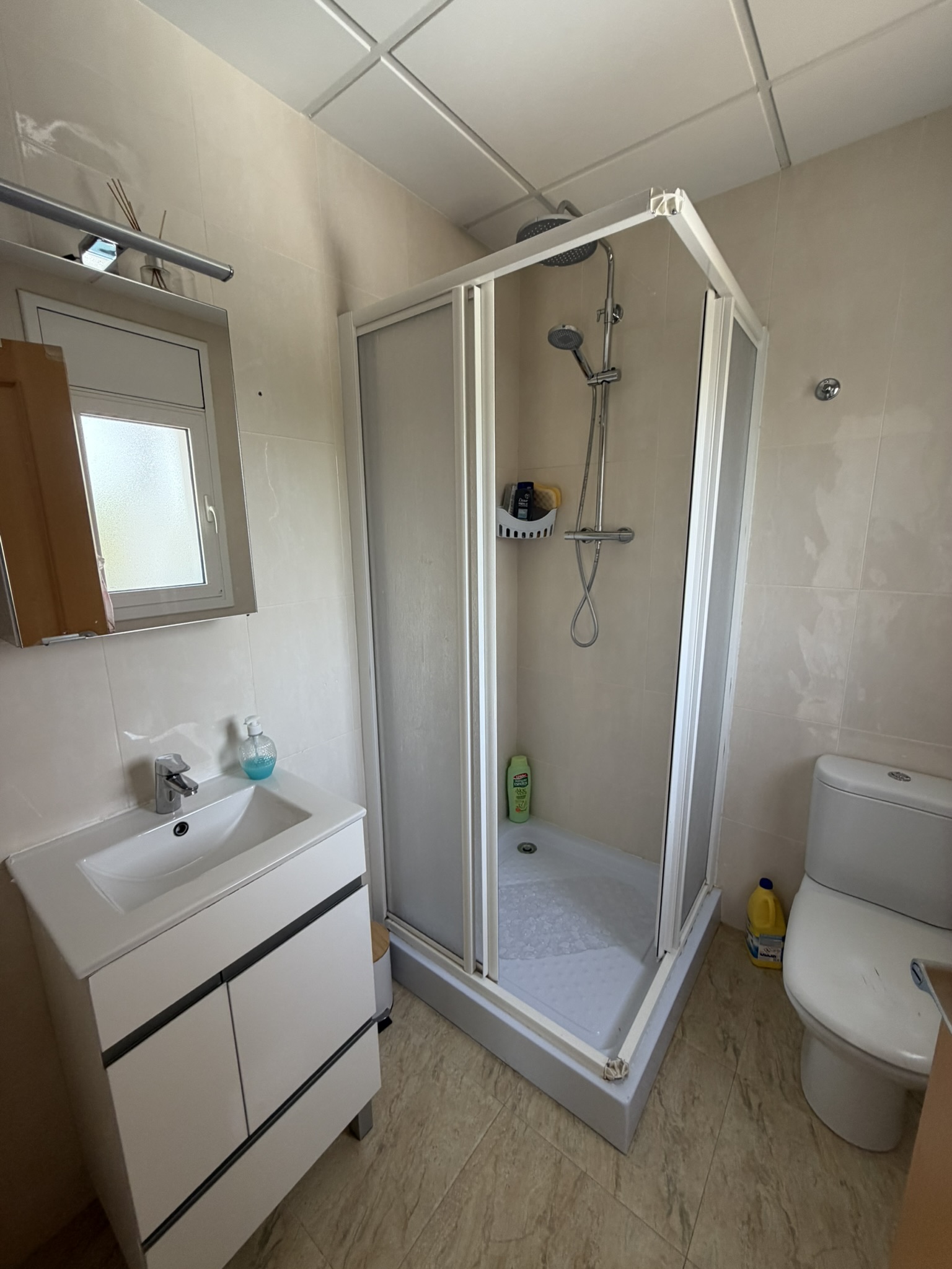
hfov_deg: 85.7
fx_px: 513
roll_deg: +2.4
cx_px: 476
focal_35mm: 14
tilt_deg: -10.8
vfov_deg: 102.1
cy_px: 634
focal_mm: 2.22
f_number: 2.2
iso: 160
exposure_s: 1/121
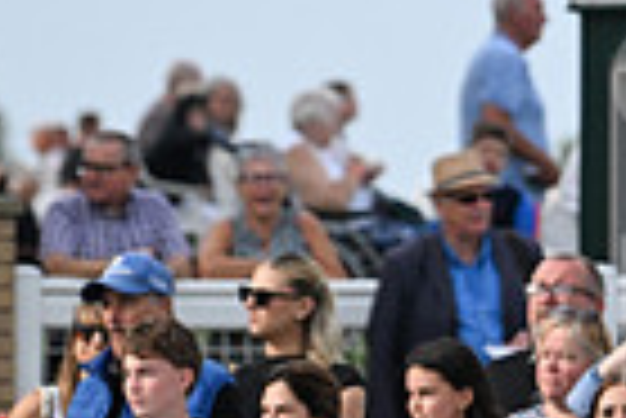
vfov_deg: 1.7
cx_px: 1202
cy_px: 353
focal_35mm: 834
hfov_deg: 2.5
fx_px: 14517
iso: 800
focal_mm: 200
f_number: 4.5
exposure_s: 1/4000
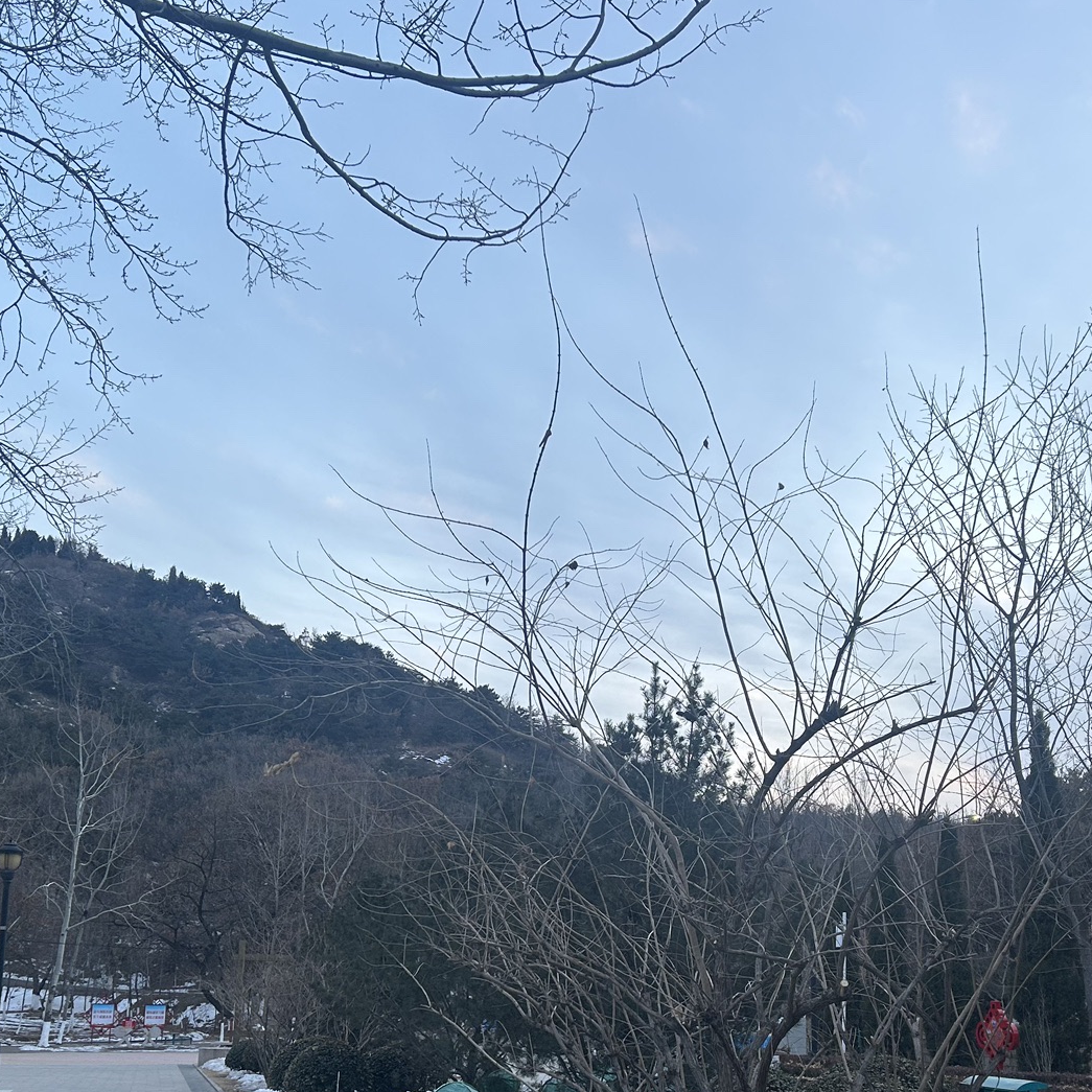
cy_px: 747
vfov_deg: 37.8
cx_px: 598
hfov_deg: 38.3
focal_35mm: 44
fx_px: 1570
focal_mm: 5.7
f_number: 1.5
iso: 50
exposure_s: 1/121
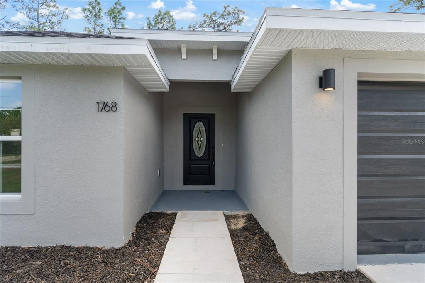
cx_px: 212
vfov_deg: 63.2
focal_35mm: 20
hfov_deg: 85.4
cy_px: 142
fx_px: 230
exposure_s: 1/125
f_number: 8
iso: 640
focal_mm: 13
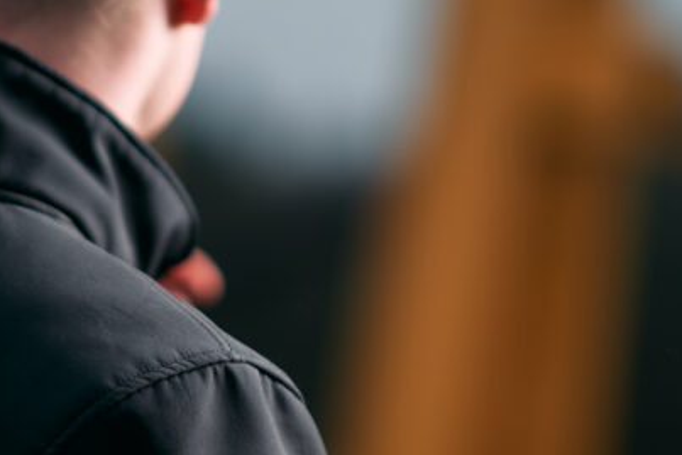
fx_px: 4093
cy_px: 222
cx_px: 284
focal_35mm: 216
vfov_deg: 6.4
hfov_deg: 9.5
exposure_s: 1/500
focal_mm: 85
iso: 100
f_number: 1.4
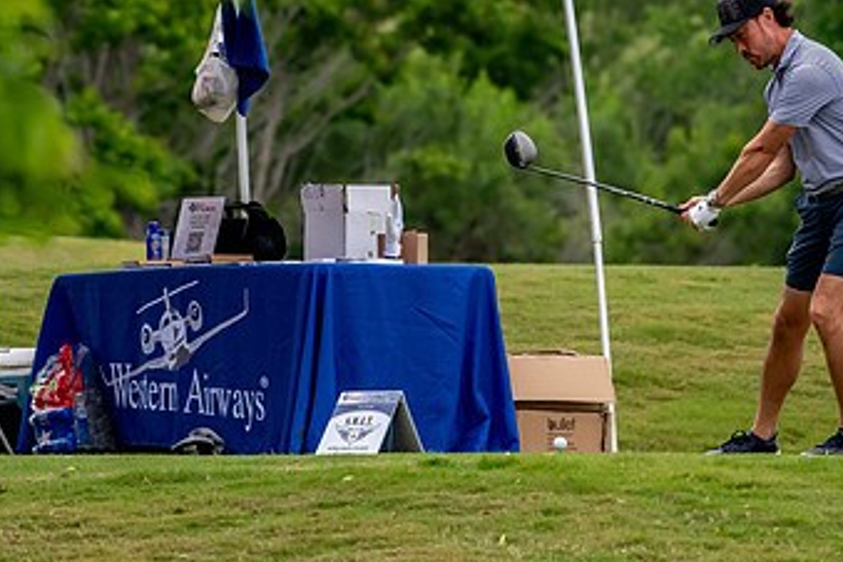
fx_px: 17421
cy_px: 123
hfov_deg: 2.8
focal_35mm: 744
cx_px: 654
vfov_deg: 1.8
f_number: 5.6
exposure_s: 1/2000
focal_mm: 290
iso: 1250
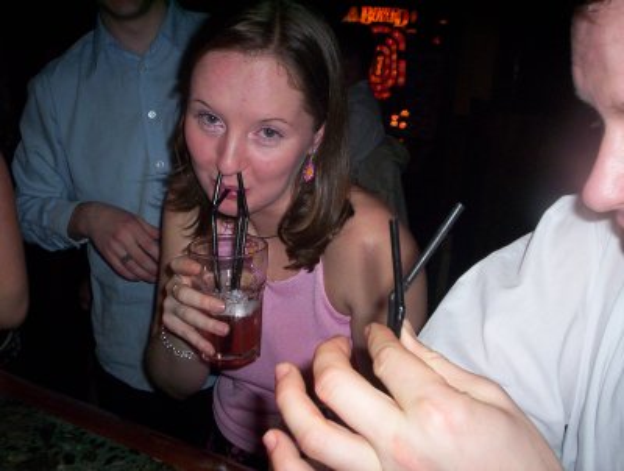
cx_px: 312
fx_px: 687
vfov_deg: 37.9
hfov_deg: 48.9
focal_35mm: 38
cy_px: 236
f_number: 4.5
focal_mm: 4.99
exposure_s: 1/60
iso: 140
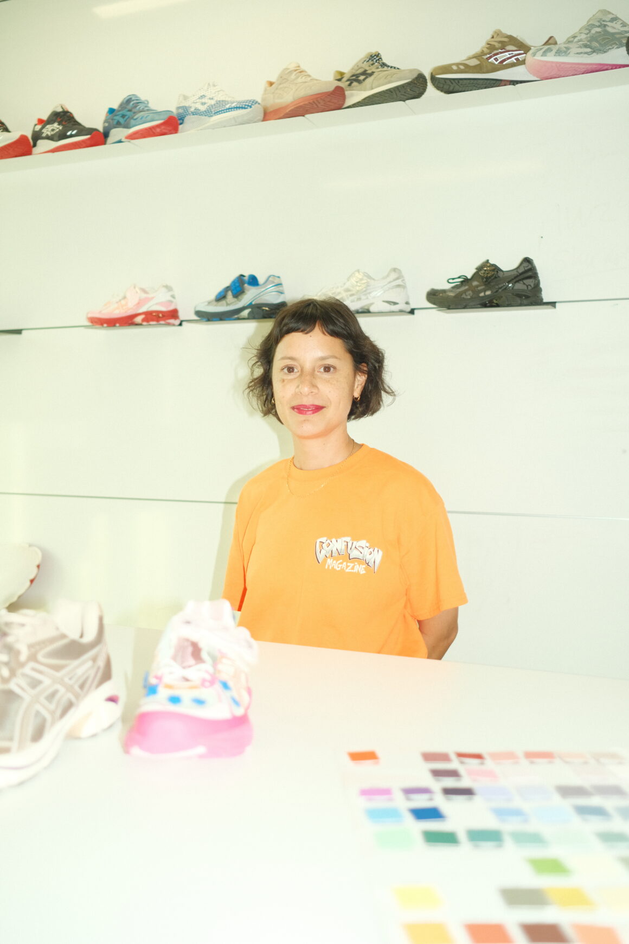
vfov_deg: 54.4
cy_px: 472
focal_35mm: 35
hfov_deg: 37.9
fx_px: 917
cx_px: 314
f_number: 2.2
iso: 400
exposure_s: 1/125
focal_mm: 23
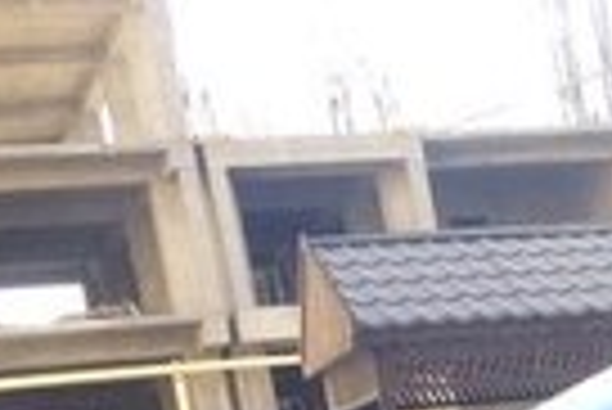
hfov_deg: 12.1
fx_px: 2485
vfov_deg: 8.9
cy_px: 818
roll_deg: +6.6
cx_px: 1318
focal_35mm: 146
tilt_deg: -9.0
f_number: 2.2
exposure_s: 1/186
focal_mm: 4.15
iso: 32
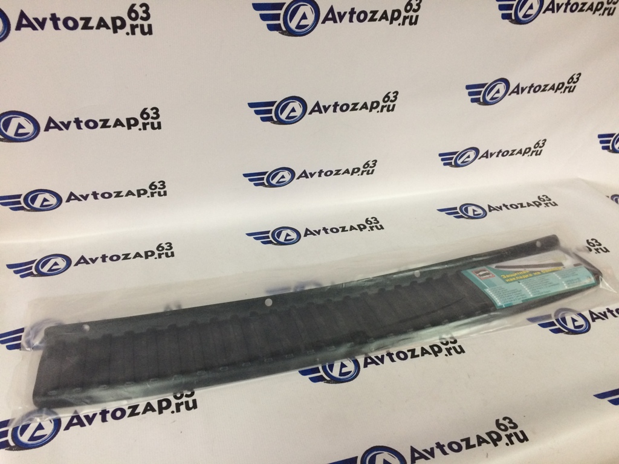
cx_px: 310
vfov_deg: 48.2
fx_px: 519
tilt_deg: -41.0
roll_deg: -5.5
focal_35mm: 29
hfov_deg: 61.7
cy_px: 232
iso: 80
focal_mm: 4.15
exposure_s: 1/33
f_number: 2.2
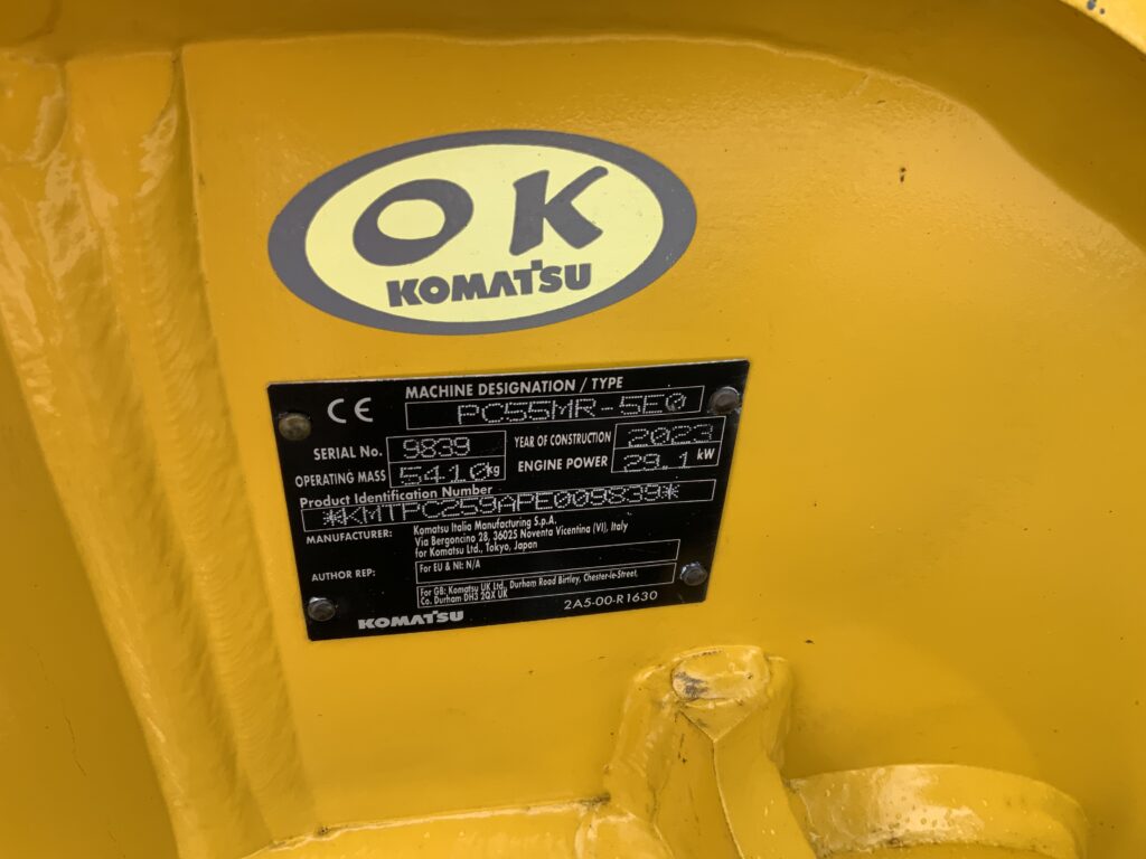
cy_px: 430
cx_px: 573
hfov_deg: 61.7
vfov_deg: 48.2
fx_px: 960
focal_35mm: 29
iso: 16
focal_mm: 3
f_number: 1.8
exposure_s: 1/383
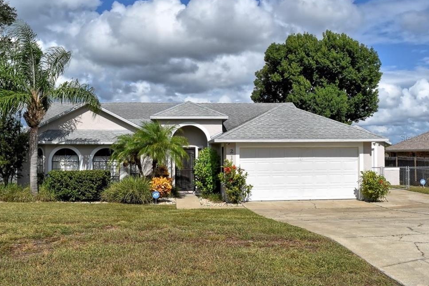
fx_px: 453
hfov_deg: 50.7
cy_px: 138
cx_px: 213
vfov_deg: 35.0
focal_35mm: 38
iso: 1000
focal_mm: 24
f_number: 13
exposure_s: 1/1600
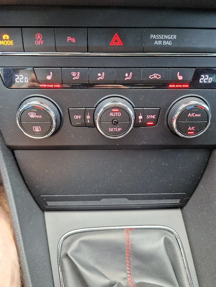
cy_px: 144
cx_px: 108
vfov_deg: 73.9
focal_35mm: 23
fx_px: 191
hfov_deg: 58.9
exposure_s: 1/100
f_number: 1.8
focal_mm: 5.4
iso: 640
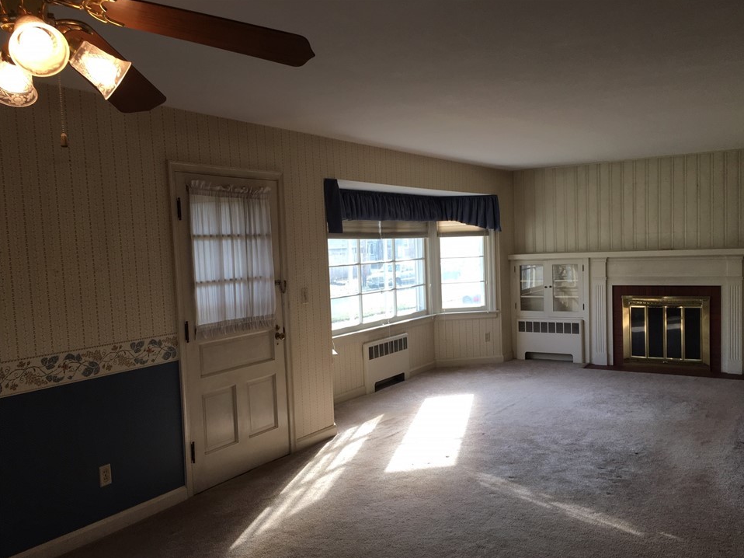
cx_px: 396
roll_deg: +2.9
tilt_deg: -3.3
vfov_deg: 45.4
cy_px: 295
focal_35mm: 31
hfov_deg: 58.3
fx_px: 666
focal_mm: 4.15
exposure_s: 1/120
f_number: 2.2
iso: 32
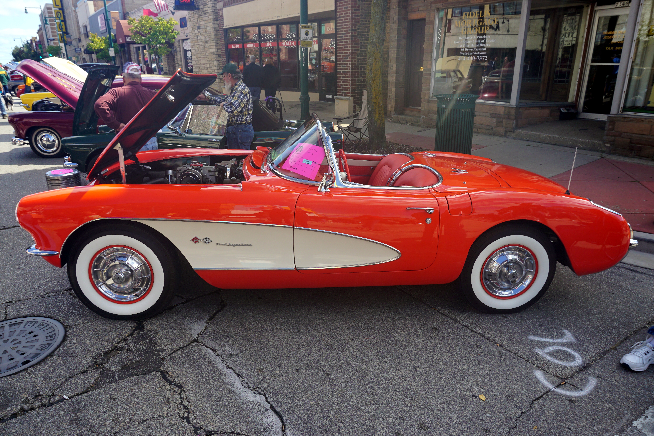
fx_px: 436
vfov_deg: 53.1
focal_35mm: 24
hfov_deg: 73.7
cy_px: 218
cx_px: 327
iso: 100
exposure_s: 1/100
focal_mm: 16
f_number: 9
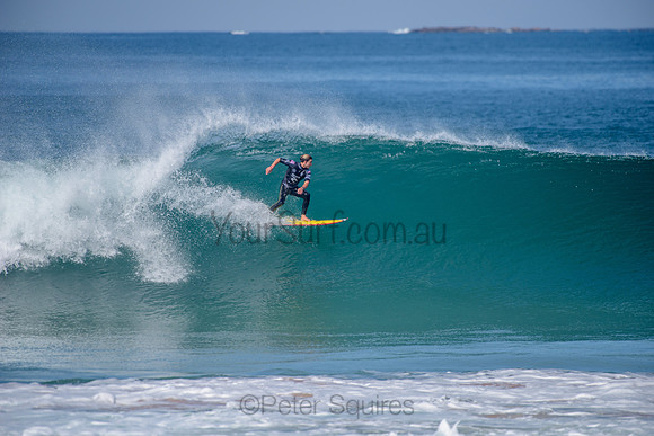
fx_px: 9085
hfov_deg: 4.1
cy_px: 218
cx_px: 327
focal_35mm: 500
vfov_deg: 2.8
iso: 160
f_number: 5.6
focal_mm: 500
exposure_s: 1/2000
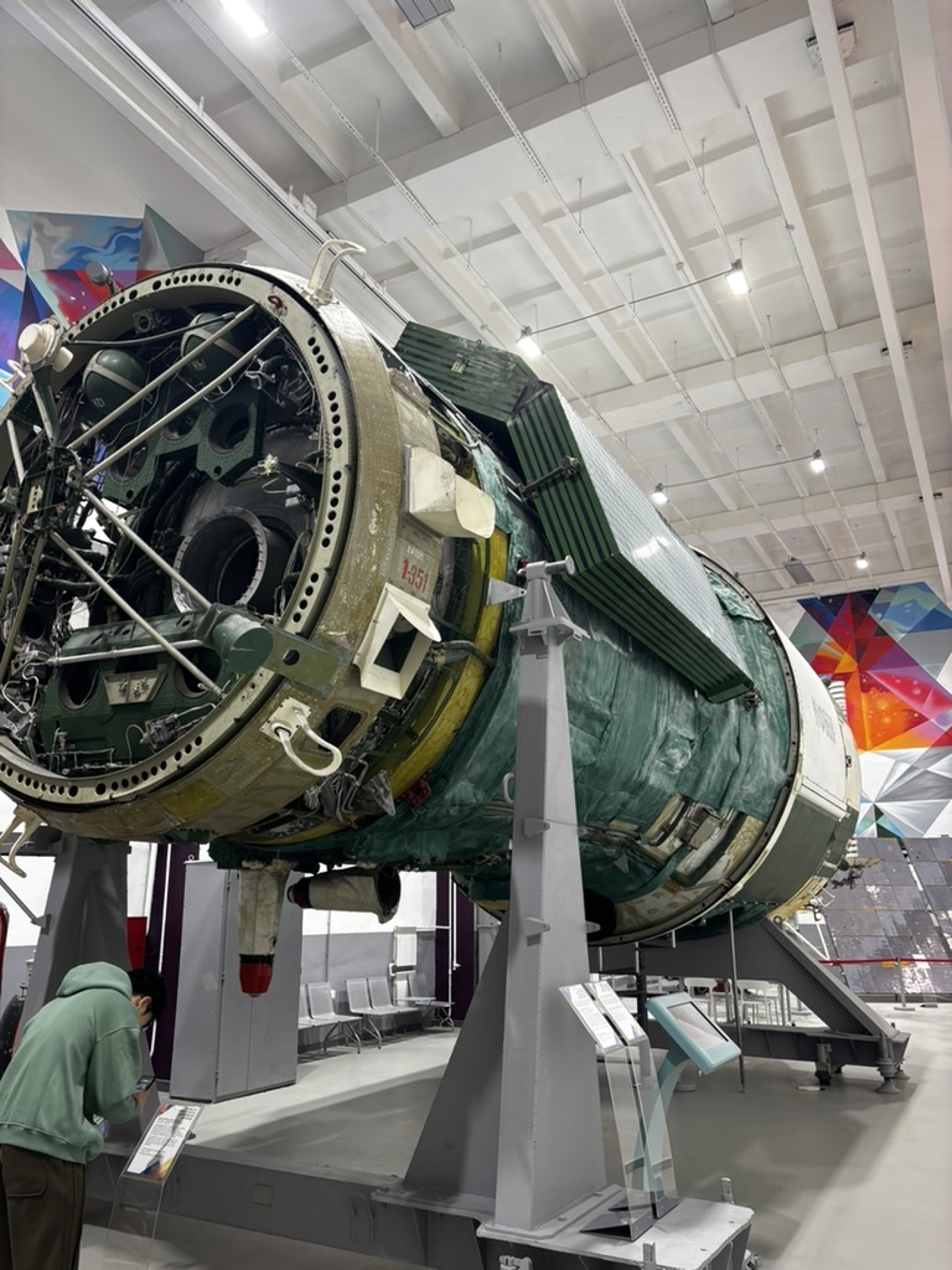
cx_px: 476
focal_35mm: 26
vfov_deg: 67.3
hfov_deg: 53.1
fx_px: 953
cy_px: 635
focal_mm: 5.96
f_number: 1.6
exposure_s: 1/50
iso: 80
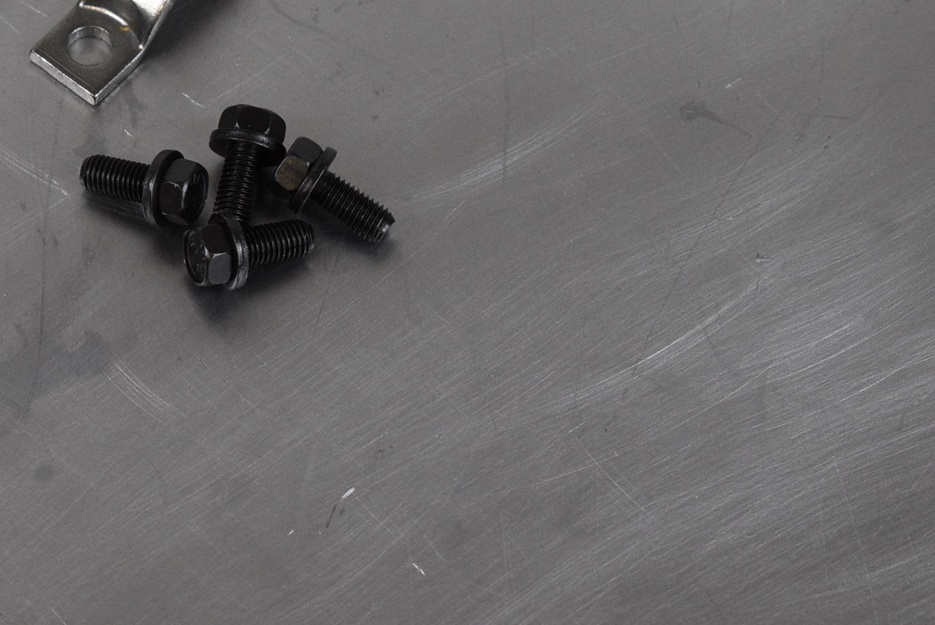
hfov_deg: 11.5
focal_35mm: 177
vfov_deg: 7.7
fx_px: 4603
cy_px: 61
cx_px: 147
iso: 1250
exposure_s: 1/160
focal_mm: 55
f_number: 6.3
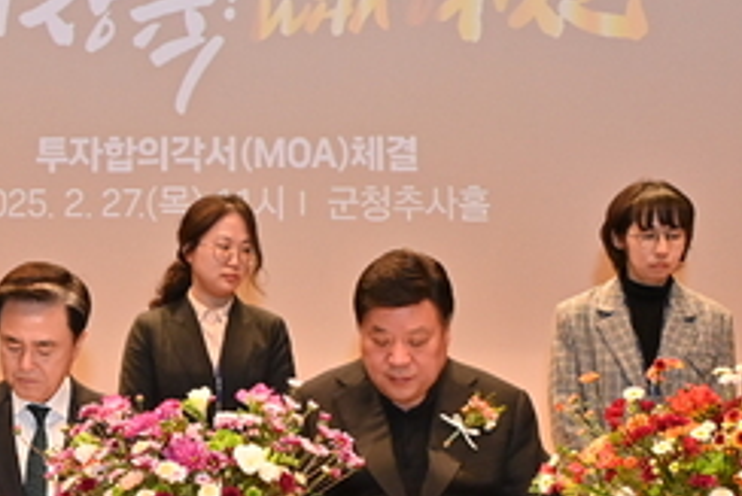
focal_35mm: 86
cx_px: 137
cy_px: 361
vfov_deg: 15.8
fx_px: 1774
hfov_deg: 23.3
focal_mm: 30
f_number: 9
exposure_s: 1/250
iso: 2000
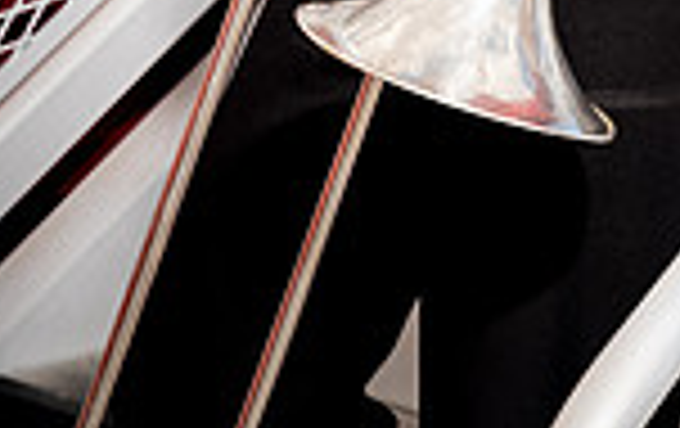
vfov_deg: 6.5
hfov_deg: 10.7
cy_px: -536
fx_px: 3602
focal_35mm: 194
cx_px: 639
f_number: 5
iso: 100
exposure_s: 1/250
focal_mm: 64
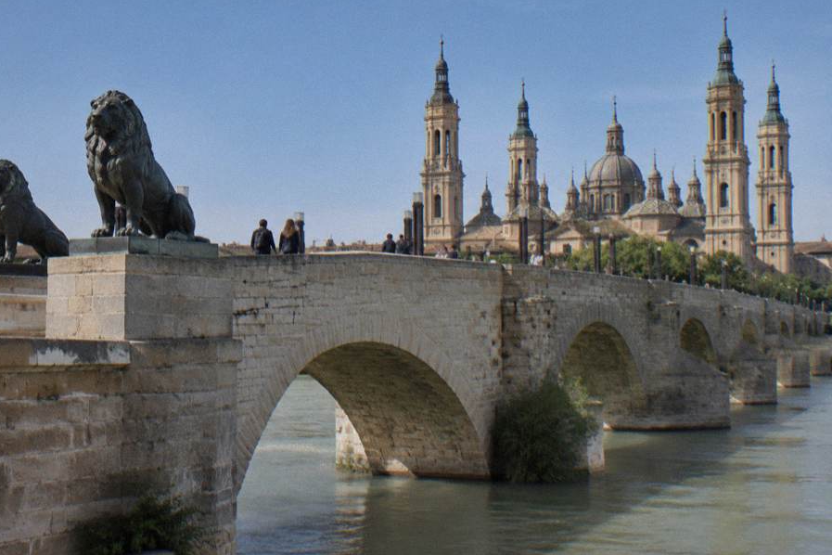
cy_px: 271
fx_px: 901
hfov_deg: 49.6
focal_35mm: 39
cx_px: 413
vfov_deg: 34.2
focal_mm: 35
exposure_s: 1/500
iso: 400
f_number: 7.1
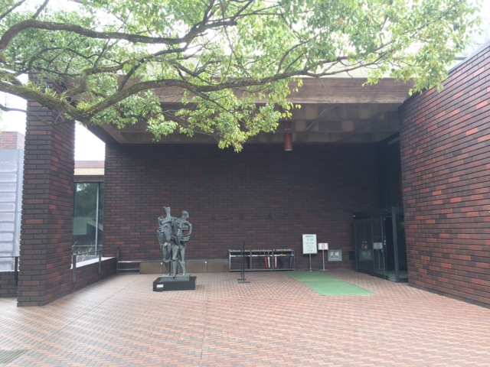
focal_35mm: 29
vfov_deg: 48.2
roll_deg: +0.7
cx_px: 245
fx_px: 411
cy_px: 184
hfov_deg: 61.7
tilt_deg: +7.5
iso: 64
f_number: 2.2
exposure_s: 1/120
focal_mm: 4.15
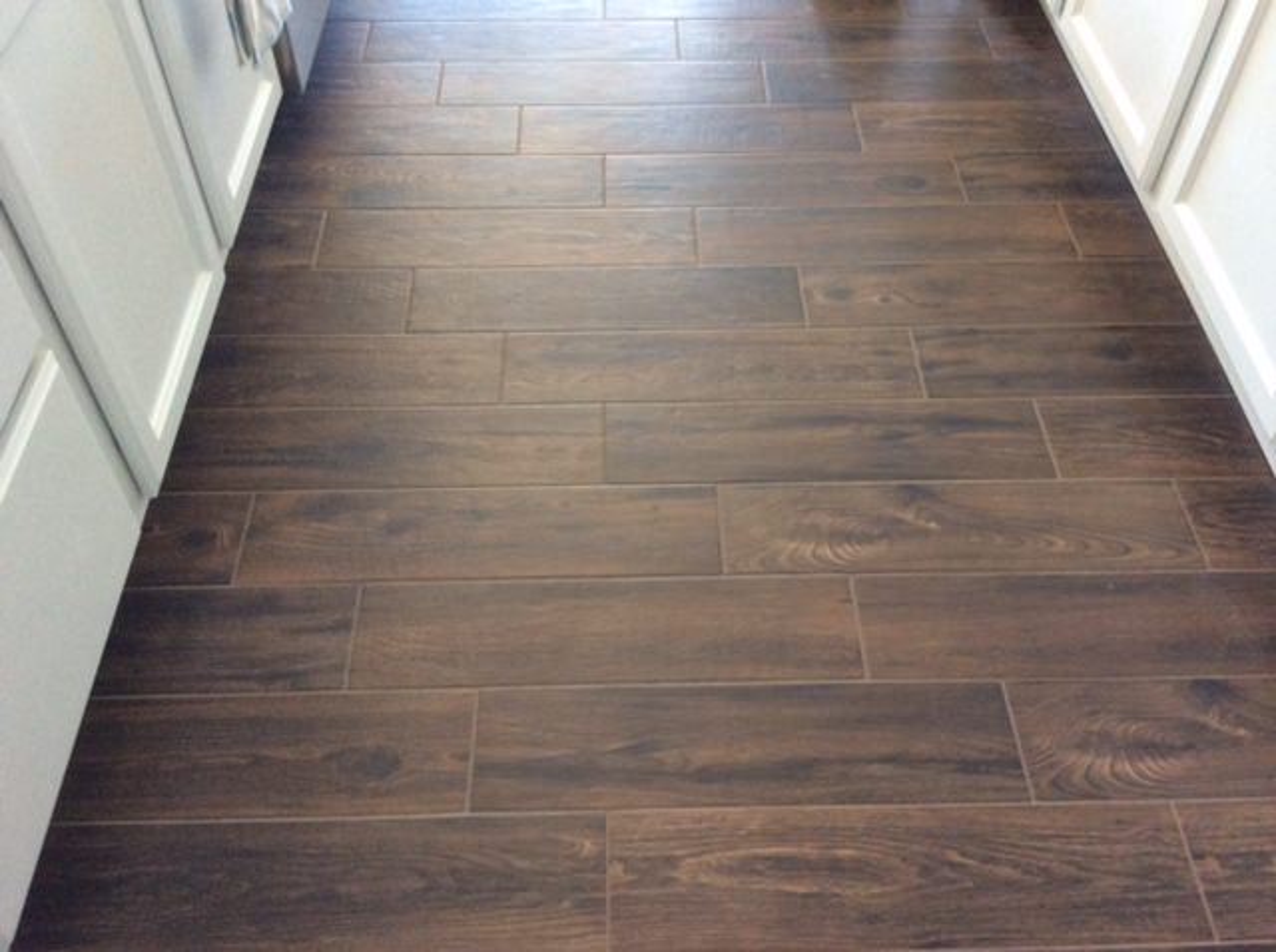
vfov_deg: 42.8
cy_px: 476
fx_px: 1215
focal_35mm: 33
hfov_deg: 55.4
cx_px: 638
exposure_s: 1/24
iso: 125
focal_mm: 3.3
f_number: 2.4
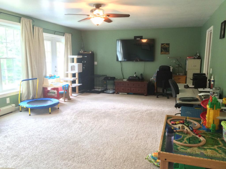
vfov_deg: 48.2
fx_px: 189
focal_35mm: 29
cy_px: 84
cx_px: 113
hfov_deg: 61.7
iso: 250
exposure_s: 1/20
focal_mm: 4.15
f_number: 2.2
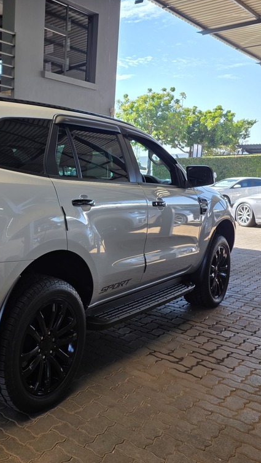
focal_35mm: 34
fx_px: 418
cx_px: -19
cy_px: 229
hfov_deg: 31.2
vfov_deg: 58.0
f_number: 1.7
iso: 25
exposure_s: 1/200
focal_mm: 6.25
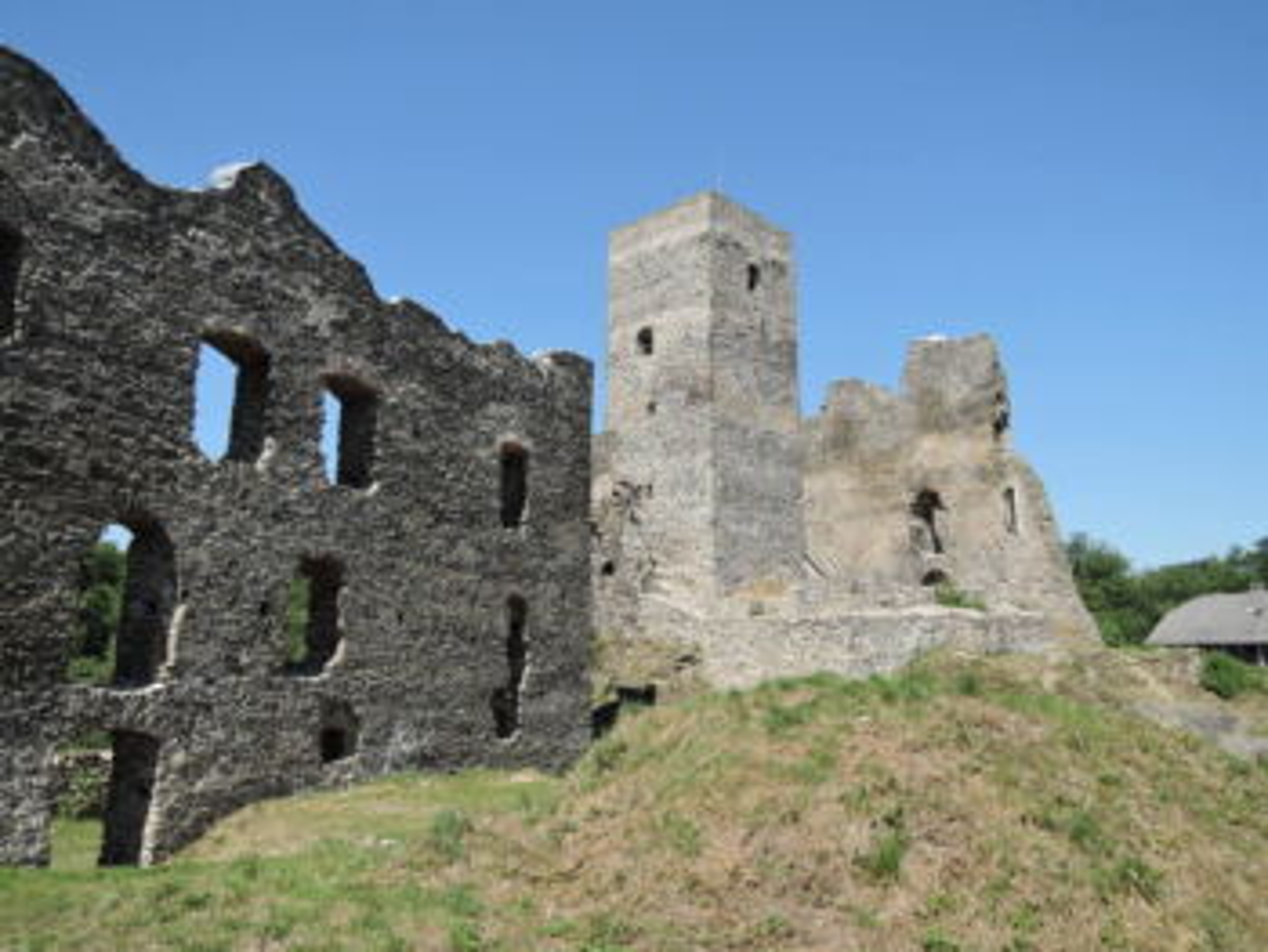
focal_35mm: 24
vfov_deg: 56.9
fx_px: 880
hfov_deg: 71.6
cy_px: 476
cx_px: 634
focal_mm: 5.1
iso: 80
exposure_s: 1/125
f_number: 2.8
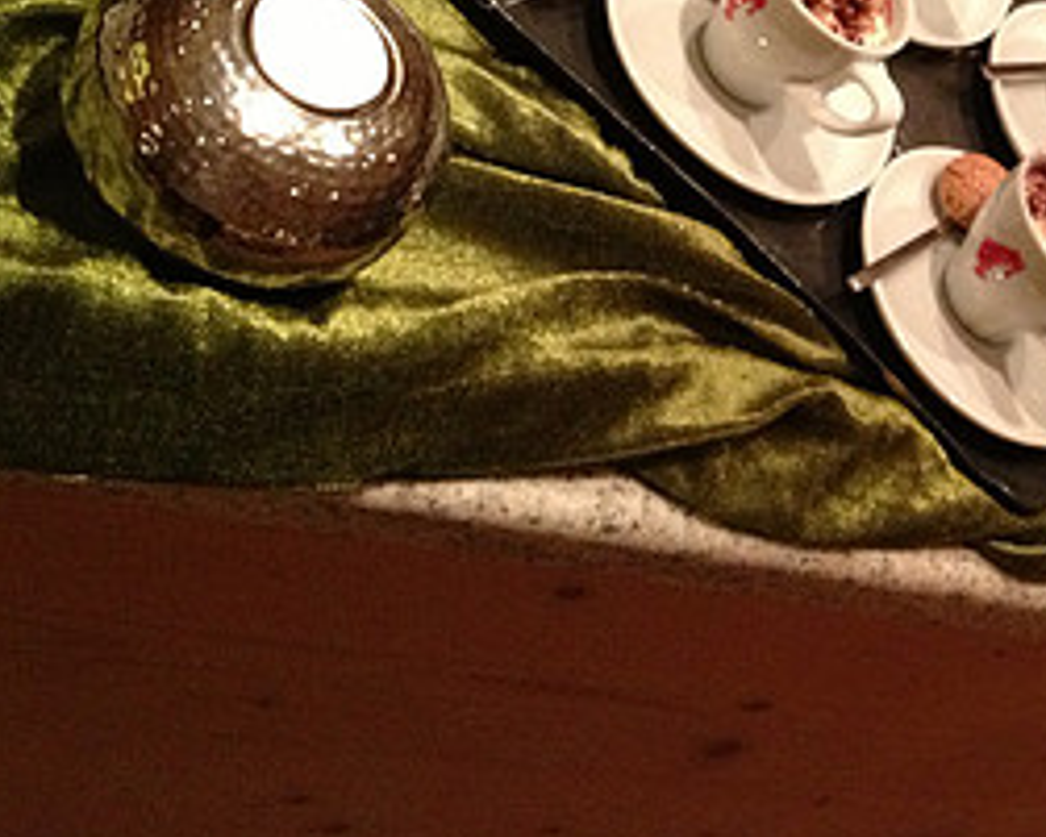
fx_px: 2447
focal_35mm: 79
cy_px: 102
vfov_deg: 19.1
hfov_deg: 22.9
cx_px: 1117
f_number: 2.4
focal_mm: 4.28
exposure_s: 1/15
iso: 400
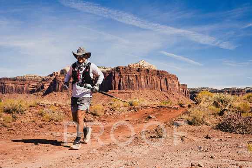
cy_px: 84
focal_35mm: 46
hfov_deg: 43.1
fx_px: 319
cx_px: 130
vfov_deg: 29.6
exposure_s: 1/2000
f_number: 4.5
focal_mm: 43
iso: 160
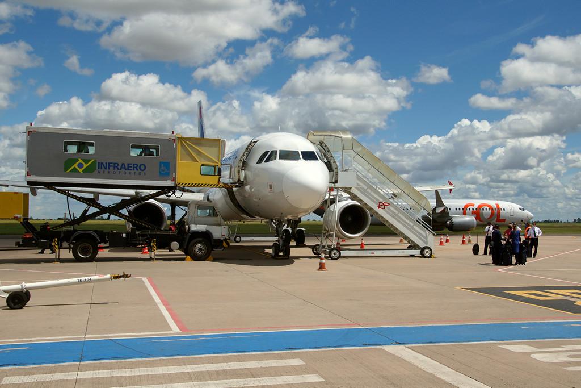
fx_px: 629
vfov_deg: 34.2
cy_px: 194
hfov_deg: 49.5
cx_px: 290
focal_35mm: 39
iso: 100
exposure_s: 1/1000
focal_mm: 26
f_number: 8
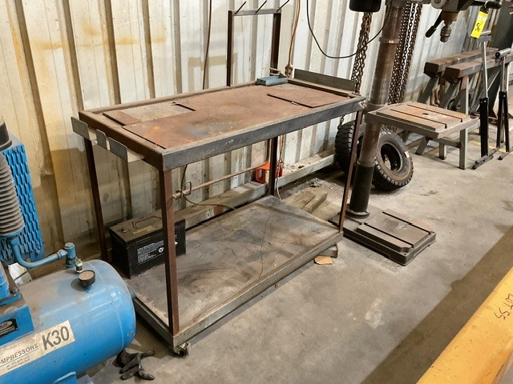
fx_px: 430
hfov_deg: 61.7
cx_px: 256
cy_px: 192
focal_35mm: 29
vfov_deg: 48.2
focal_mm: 3
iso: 250
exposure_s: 1/60
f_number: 1.8
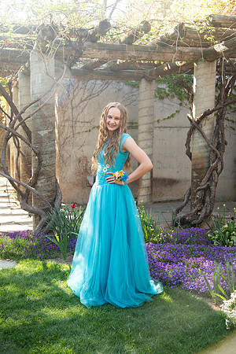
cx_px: 118
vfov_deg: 44.5
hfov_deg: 30.5
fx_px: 433
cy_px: 177
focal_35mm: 44
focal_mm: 44
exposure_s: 1/125
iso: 250
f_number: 4
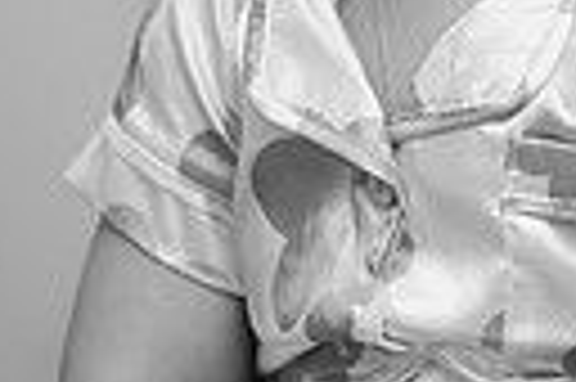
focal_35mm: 903
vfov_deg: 1.5
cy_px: -297
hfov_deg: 2.3
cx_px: 810
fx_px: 14430
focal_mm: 200
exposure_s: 1/125
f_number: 2.8
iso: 500
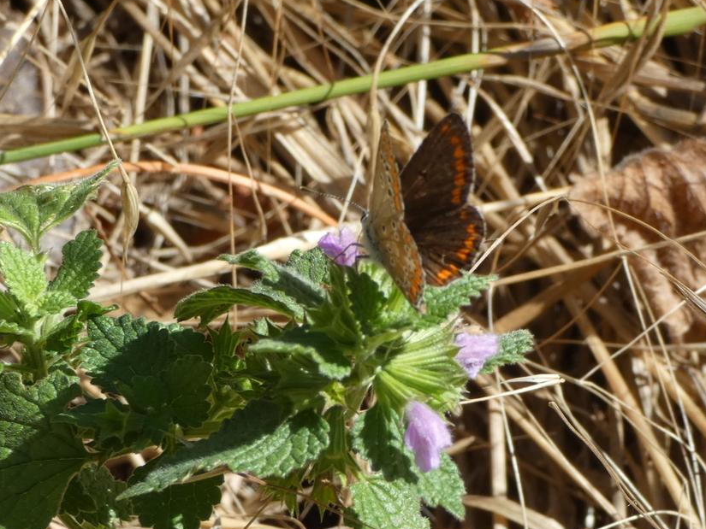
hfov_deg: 13.0
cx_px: 364
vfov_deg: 9.8
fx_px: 3101
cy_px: 267
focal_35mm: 152
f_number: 5.4
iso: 80
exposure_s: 1/100
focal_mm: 26.3
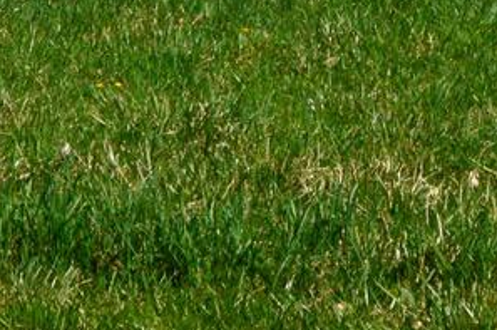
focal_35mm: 258
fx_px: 3562
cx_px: 318
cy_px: -502
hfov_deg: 8.0
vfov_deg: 5.1
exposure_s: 1/500
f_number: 11
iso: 400
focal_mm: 25
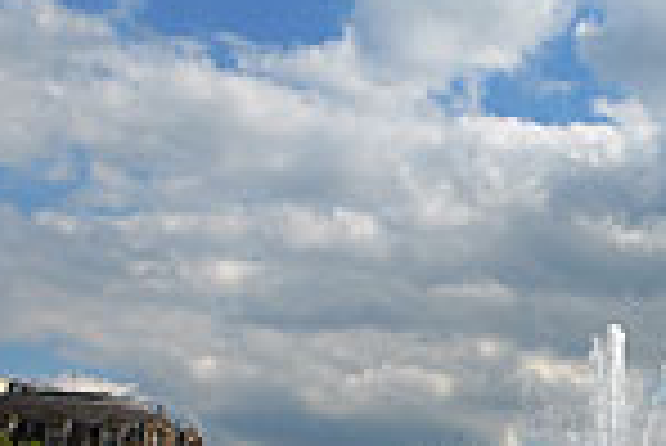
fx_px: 1518
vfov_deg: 16.6
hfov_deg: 24.2
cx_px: 576
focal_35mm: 82
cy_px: 327
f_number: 9
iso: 100
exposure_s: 1/320
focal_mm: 18
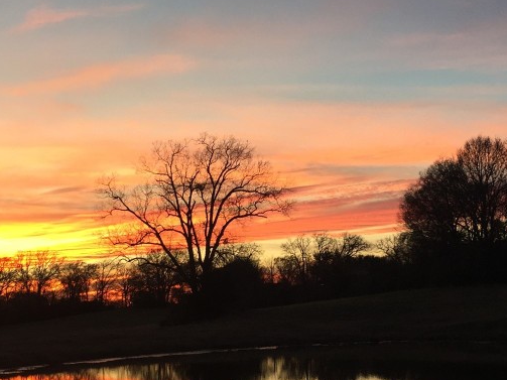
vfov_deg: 24.8
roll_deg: -0.5
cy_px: 217
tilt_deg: +7.2
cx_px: 254
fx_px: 864
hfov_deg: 32.7
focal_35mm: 59
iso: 40
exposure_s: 1/60
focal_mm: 4.15
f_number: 2.2
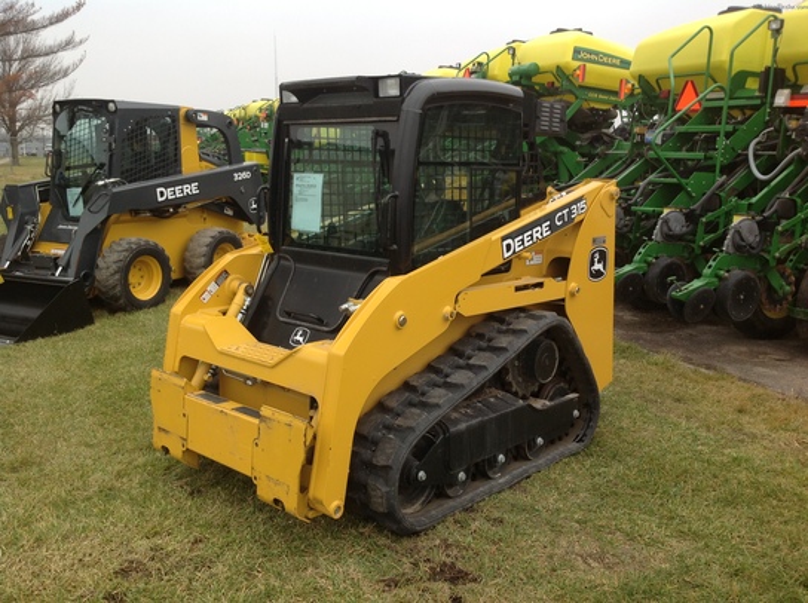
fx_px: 816
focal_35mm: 35
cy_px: 302
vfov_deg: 40.6
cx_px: 404
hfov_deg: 52.7
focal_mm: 4.28
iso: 50
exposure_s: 1/226
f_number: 2.4
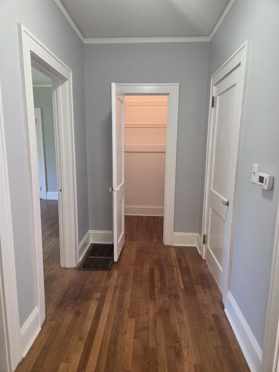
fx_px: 247
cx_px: 140
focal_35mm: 23
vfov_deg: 73.9
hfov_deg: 58.9
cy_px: 186
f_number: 1.8
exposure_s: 1/120
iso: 500
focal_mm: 5.4
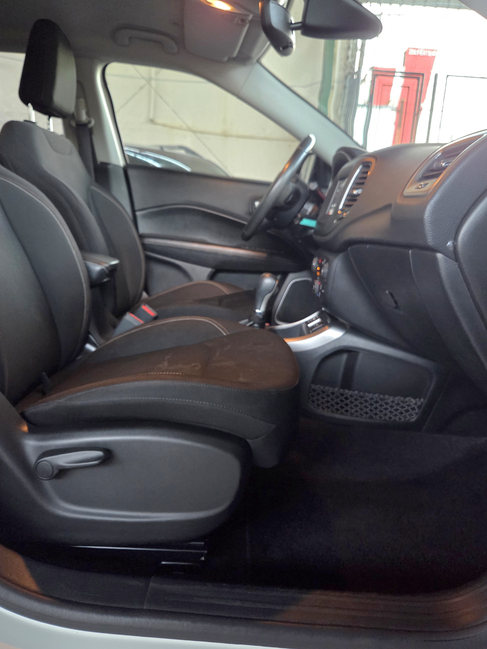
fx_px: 488
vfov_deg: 67.3
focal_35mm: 26
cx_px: 233
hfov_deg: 53.1
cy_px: 319
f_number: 1.8
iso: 1600
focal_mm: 5.4
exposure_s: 1/60.2
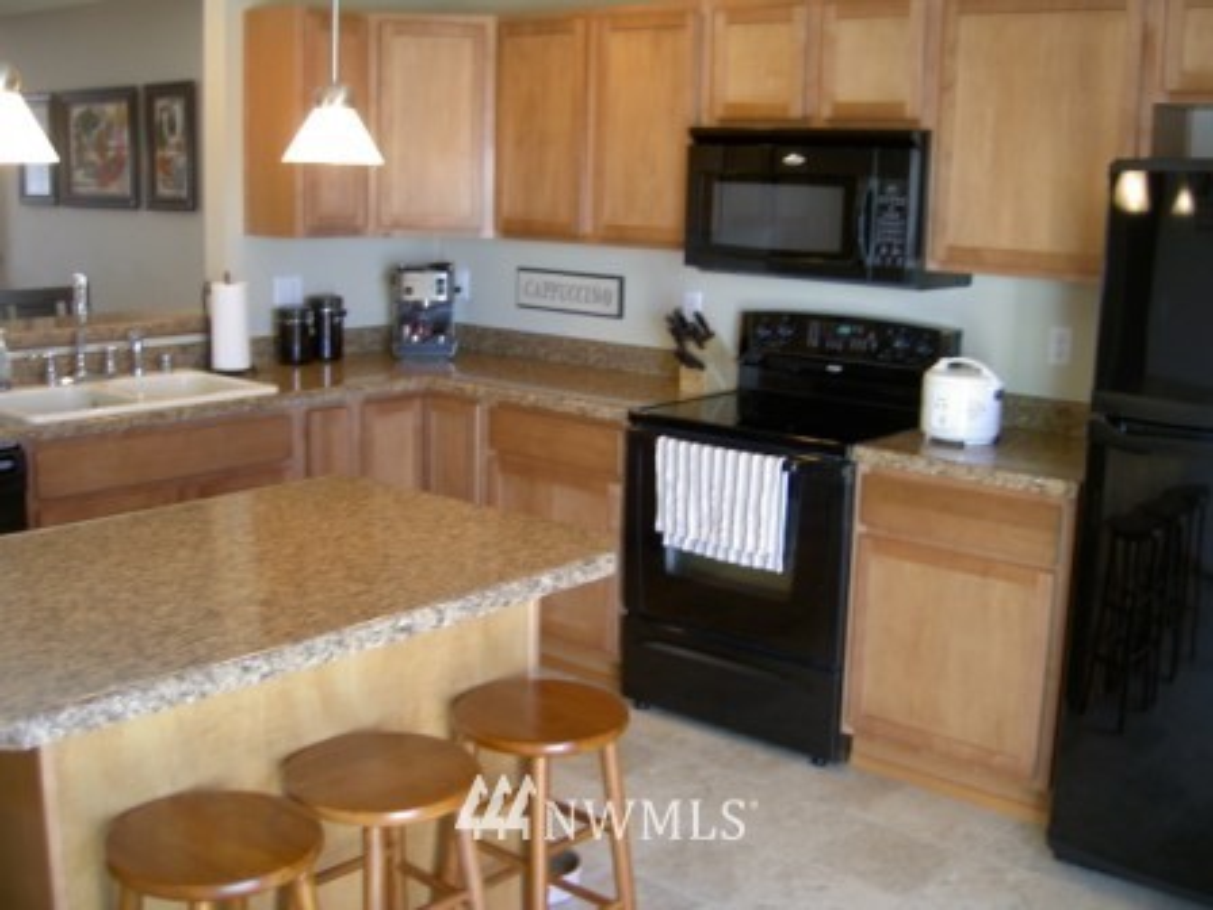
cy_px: 455
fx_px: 1367
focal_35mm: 39
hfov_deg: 47.9
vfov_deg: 36.8
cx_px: 606
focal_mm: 8
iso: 100
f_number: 2.8
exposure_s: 1/8
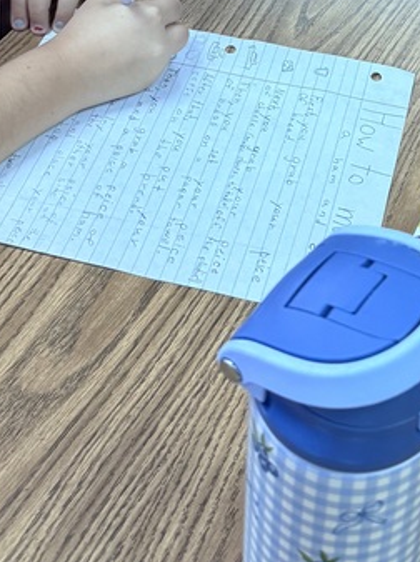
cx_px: 375
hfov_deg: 19.8
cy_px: -187
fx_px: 1183
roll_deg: -6.1
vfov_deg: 23.3
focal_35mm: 73
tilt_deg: -32.6
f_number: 1.78
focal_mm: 6.76
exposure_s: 1/60
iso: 250
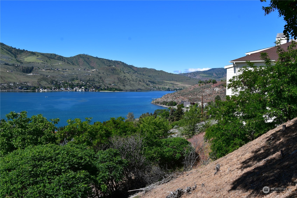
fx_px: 297
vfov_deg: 36.9
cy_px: 99
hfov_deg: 53.1
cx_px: 148
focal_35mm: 36
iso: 200
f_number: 11
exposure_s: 1/400
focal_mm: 24
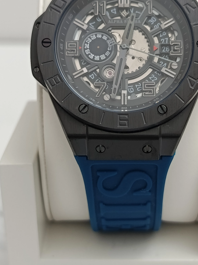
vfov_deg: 30.7
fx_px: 480
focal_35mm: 63
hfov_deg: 23.2
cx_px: 119
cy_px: 111
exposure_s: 1/100
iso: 498
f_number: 1.7
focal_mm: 5.24
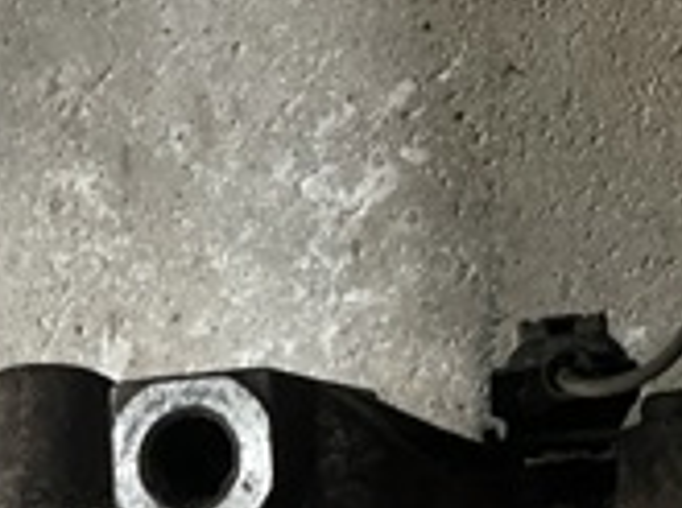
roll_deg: +12.9
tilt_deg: -41.6
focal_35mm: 101
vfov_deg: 13.5
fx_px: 1986
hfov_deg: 18.8
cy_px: 820
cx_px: -62
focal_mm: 4.25
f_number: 1.8
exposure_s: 1/25
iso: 640
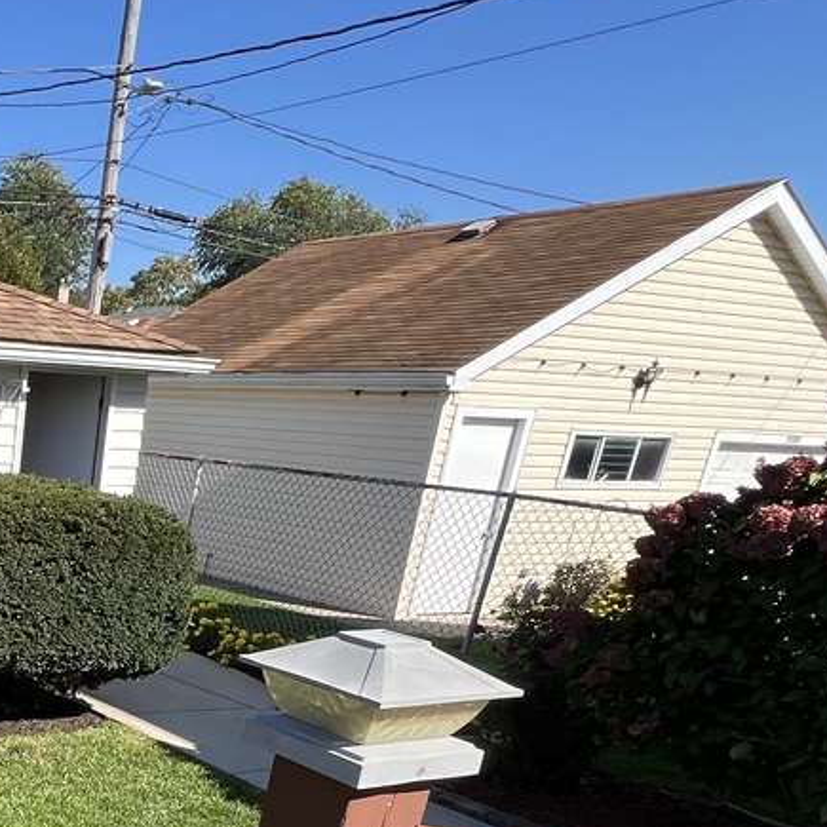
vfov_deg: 38.4
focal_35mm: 38
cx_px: -181
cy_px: 848
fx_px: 1027
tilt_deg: -22.3
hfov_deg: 34.5
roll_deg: -1.7
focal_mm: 1.57
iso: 32
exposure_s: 1/681
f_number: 1.8
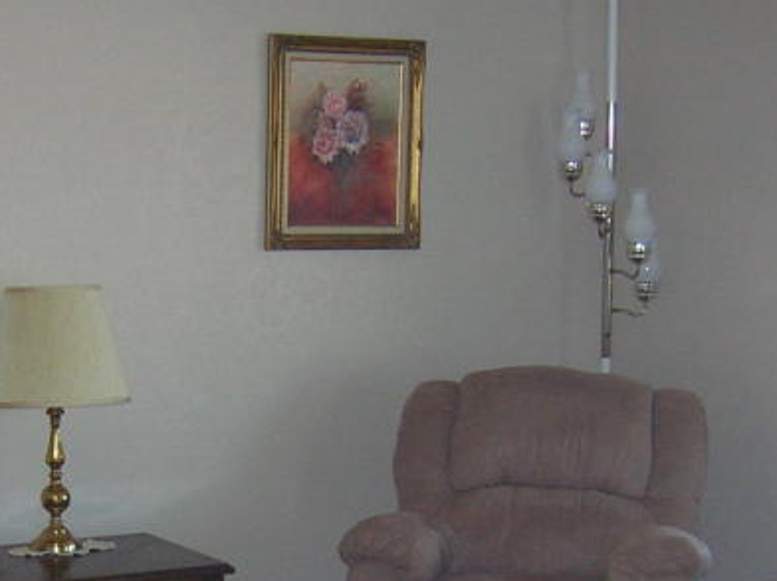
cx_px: 186
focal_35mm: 89
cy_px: 569
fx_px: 1995
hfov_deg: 21.8
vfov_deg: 16.3
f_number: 2.9
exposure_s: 1/60.1
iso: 110
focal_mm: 5.7
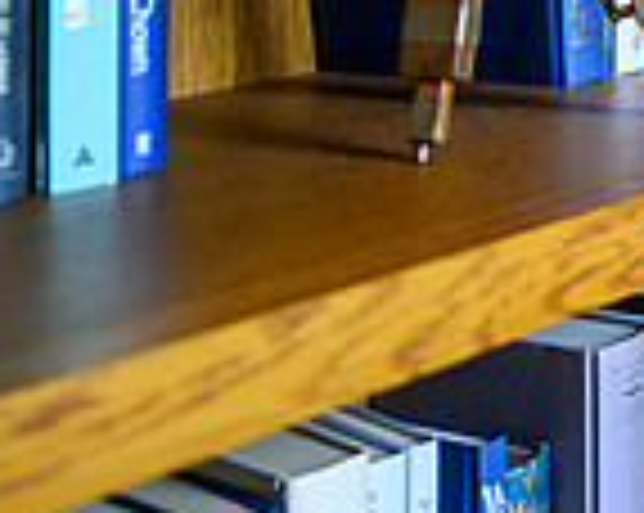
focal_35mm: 98
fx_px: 1865
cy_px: -273
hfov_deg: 16.1
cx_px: 1209
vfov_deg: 14.5
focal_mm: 24
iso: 2500
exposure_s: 1/125
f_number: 2.8
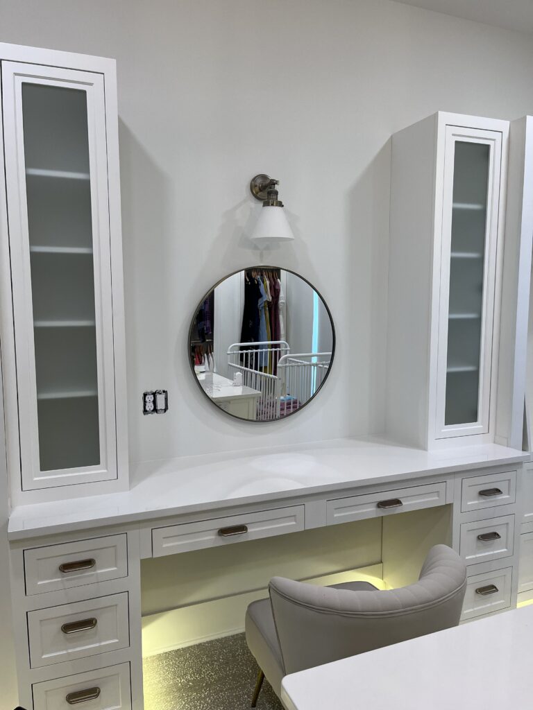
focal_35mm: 26
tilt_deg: -6.3
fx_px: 534
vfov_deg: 67.3
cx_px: 266
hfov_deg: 53.1
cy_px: 355
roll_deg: +0.8
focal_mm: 5.1
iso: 80
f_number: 1.6
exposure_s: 1/120
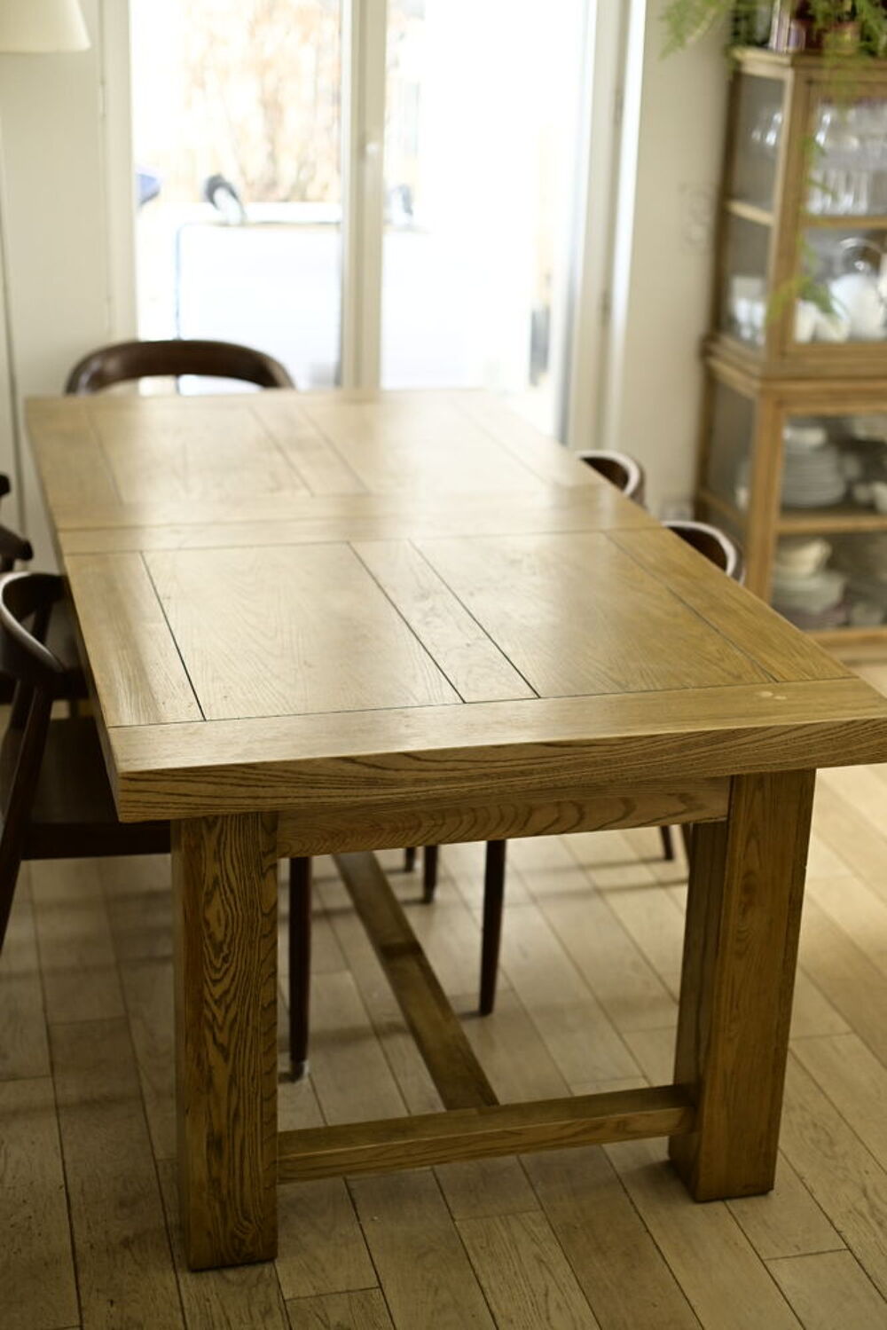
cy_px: 665
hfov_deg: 27.0
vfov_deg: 39.6
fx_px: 1847
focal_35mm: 50
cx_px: 444
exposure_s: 1/160
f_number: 2.2
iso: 1250
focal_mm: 50
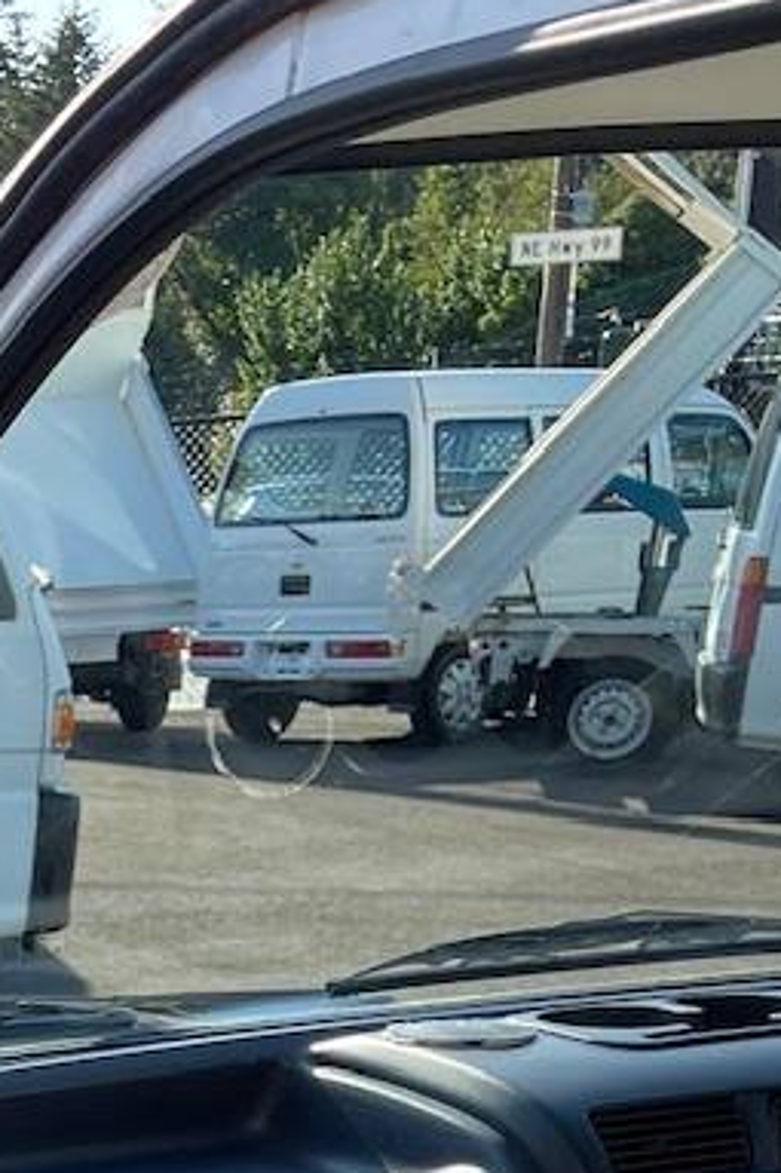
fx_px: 2833
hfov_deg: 13.7
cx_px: -720
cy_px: 1433
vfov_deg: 21.6
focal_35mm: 87
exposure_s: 1/649
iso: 32
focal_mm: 5.1
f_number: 1.6
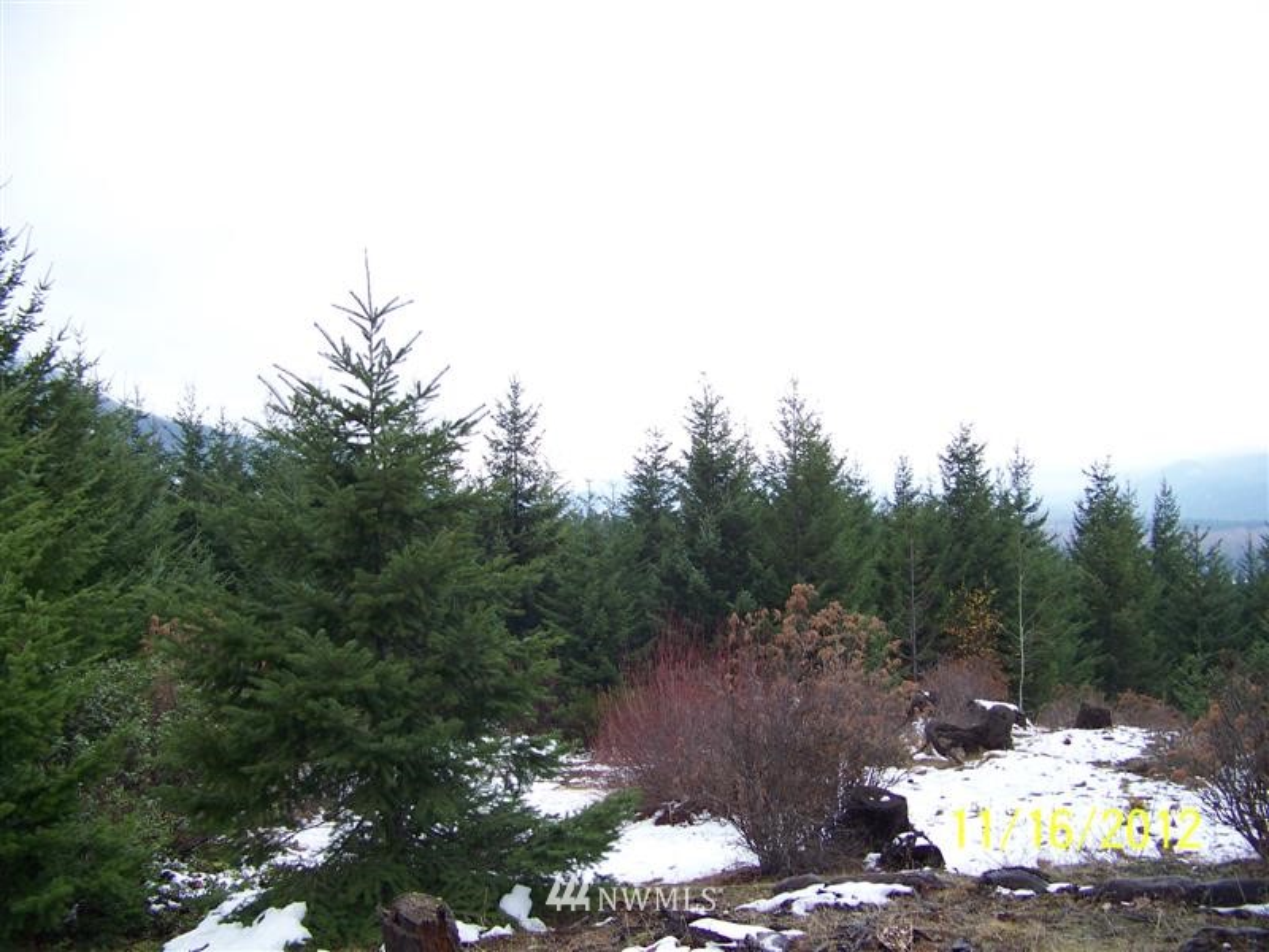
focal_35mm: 36
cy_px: 476
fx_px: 1320
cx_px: 634
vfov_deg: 39.7
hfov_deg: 51.4
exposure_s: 1/30
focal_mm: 5.85
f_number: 2.8
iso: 100
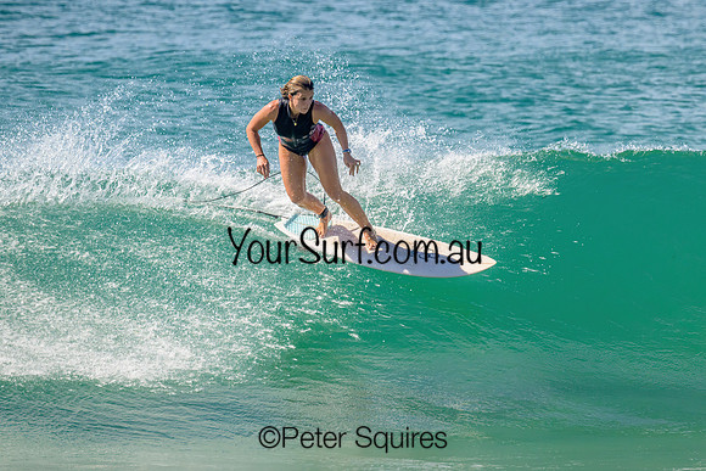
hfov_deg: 2.9
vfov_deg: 2.0
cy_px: 212
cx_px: 426
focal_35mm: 703
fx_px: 13786
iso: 900
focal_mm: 550
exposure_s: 1/2000
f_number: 11
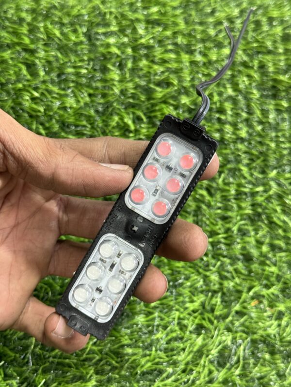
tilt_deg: -39.0
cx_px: 146
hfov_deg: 30.3
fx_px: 538
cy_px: 194
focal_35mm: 48
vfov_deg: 39.7
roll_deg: -6.4
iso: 160
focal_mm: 6.76
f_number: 1.78
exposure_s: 1/50
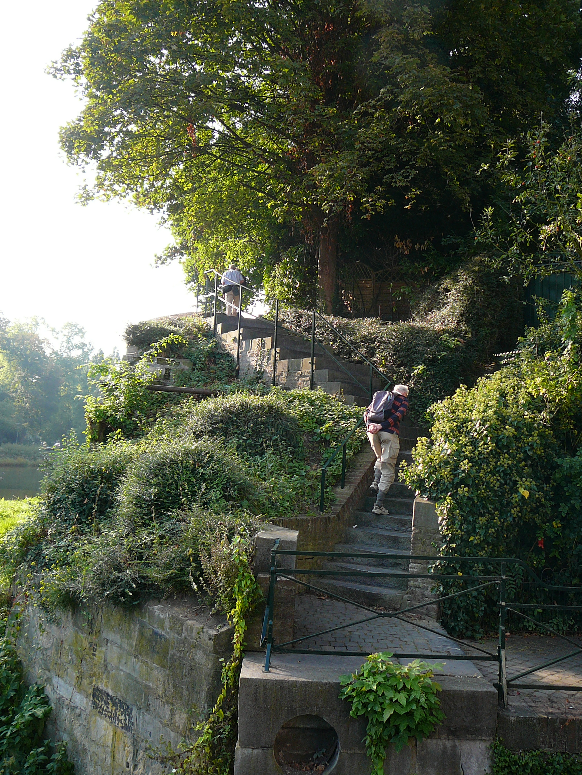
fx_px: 785
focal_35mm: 35
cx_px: 291
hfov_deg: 40.7
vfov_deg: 52.6
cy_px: 388
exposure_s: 1/200
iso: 80
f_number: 2.8
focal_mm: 5.2
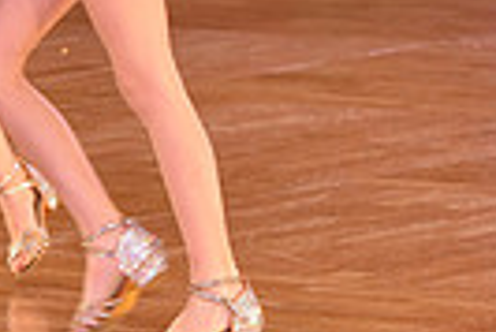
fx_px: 8110
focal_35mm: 588
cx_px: 138
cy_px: -214
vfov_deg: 2.3
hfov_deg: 3.5
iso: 2000
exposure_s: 1/250
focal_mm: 135
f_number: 4.5
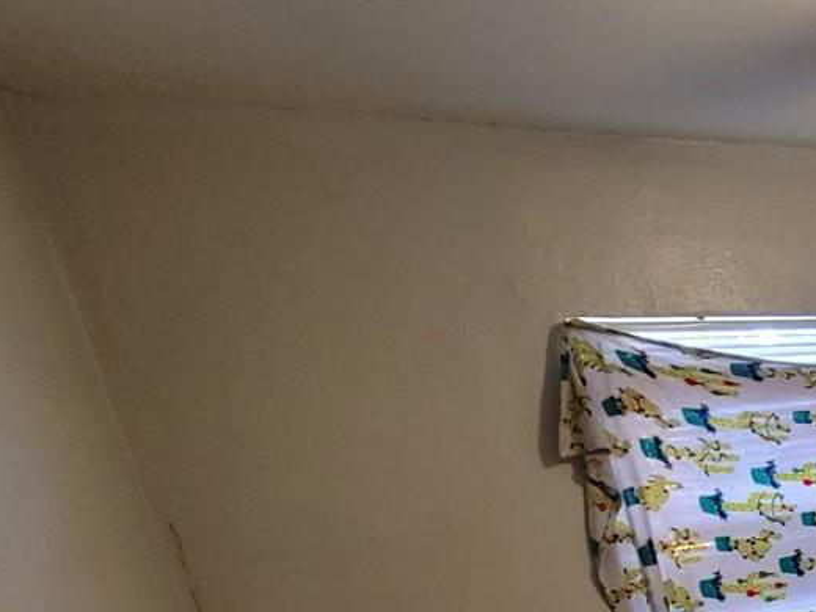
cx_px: 1174
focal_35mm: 40
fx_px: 943
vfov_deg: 31.0
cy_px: 712
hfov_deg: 30.4
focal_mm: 2.2
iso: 640
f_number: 2.2
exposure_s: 1/30
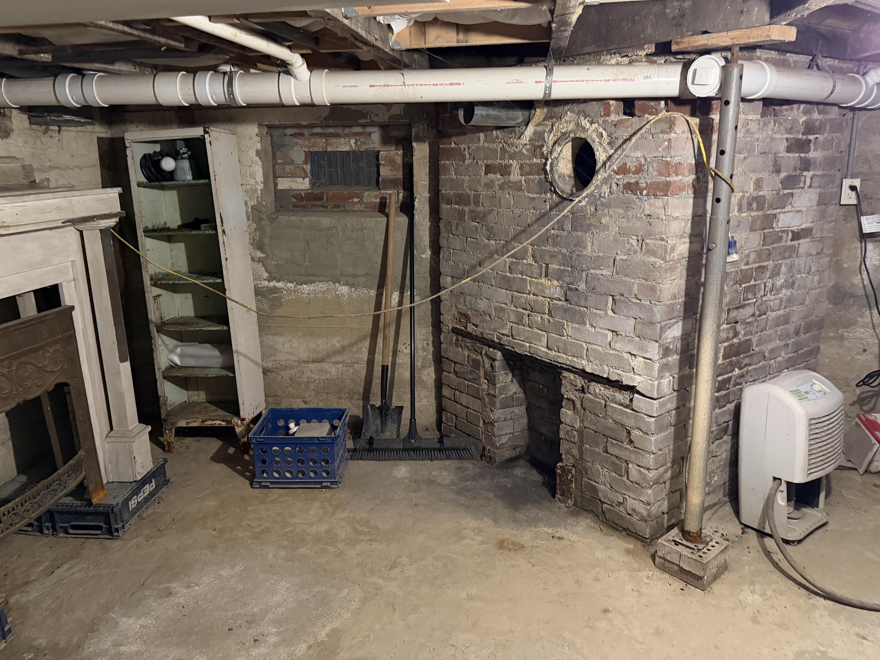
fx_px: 661
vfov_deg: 53.0
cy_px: 304
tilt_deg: -14.5
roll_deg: +1.5
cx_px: 425
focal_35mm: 26
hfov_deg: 67.3
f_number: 1.78
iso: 800
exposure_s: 1/30
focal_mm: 6.76
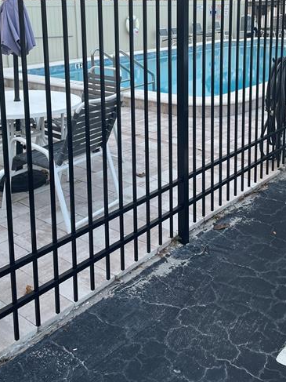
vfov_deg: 44.2
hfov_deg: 35.1
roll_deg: +1.9
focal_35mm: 41
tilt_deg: -9.6
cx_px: 126
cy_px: 93
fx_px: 452
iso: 32
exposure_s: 1/124
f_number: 1.6
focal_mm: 4.2
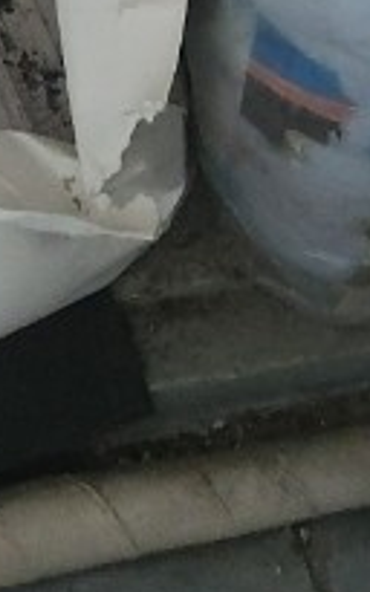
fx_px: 2454
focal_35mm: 152
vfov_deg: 10.4
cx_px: -228
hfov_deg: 8.4
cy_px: -1123
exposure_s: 1/60
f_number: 1.8
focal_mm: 5.4
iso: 160
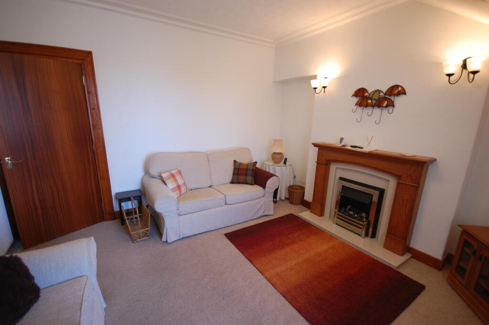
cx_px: 244
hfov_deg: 100.4
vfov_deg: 77.2
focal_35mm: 15
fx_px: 204
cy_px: 162
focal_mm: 10
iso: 450
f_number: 4
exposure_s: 1/30
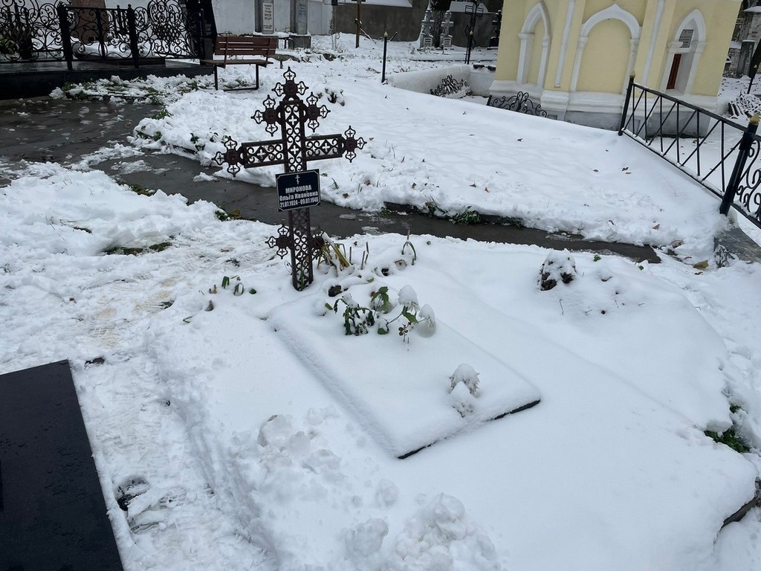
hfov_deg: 67.3
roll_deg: -2.6
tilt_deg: -22.4
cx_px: 380
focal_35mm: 26
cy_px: 286
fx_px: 572
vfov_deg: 53.1
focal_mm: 4.2
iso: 32
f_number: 1.6
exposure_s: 1/315
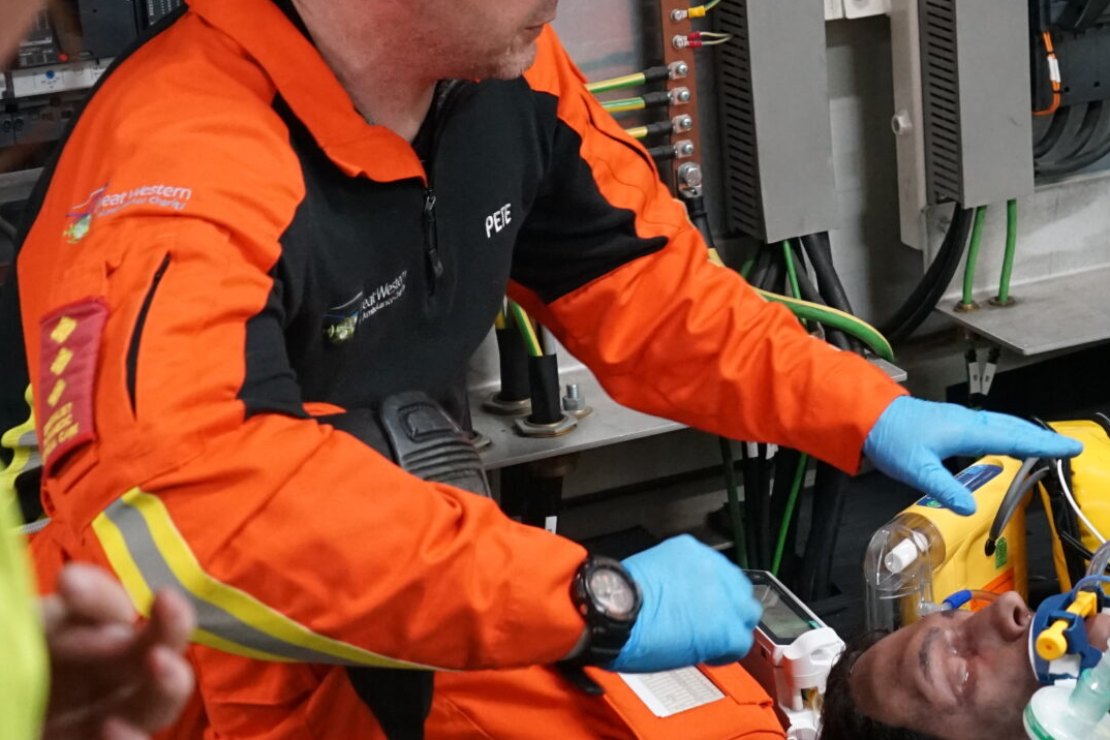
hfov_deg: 21.3
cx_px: 1041
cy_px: 349
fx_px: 2867
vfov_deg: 14.7
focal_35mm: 93
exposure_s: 1/100
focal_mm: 39
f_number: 5
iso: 3200
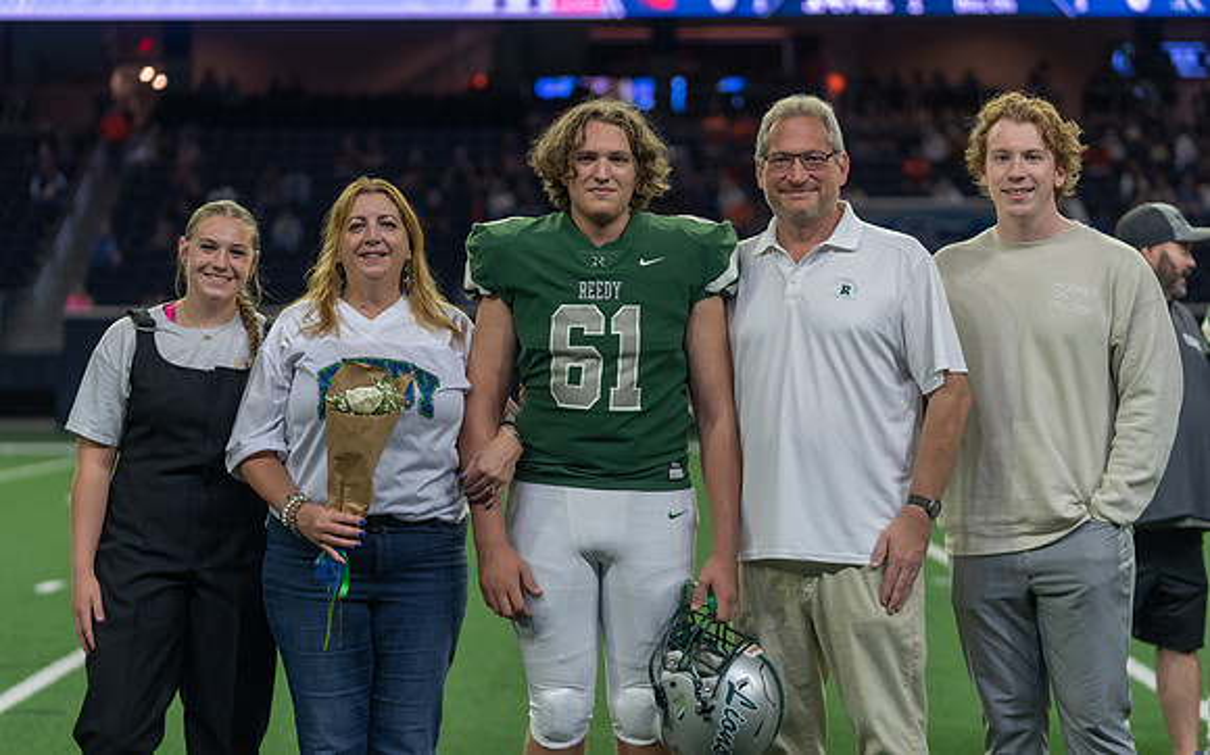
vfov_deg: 12.8
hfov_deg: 20.4
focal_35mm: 102
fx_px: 3356
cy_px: 347
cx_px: 612
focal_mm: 96
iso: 1000
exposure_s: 1/320
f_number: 2.8
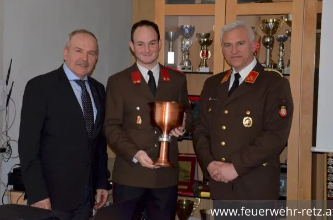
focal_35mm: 81
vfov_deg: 16.8
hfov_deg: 25.1
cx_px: 160
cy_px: 105
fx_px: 747
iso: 3200
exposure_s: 1/60
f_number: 5
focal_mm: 50
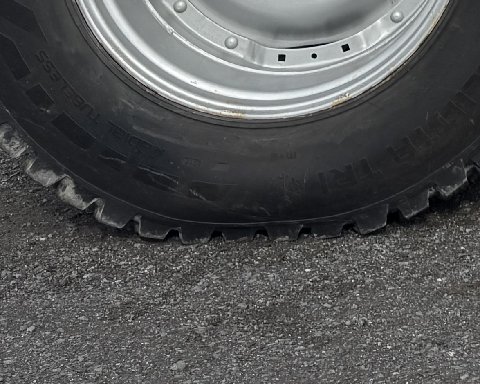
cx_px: 934
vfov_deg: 12.0
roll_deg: +0.5
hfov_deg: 14.3
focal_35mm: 114
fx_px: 1619
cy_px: -383
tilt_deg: +0.8
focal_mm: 6.76
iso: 80
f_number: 1.78
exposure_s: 1/4310
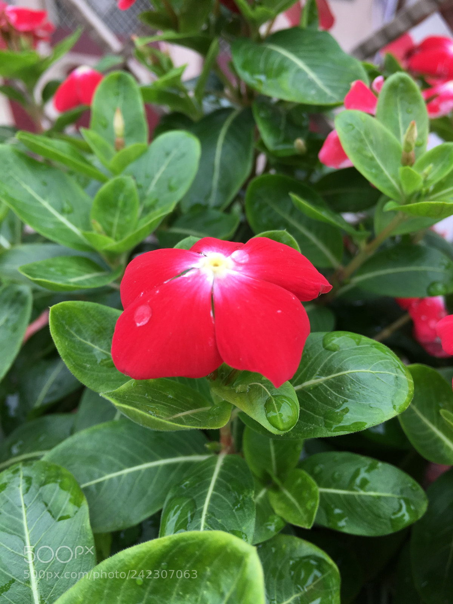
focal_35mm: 29
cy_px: 302
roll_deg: -0.8
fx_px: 506
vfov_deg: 61.7
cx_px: 226
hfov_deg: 48.2
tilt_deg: -43.9
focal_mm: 4.15
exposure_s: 1/245
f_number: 2.2
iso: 25
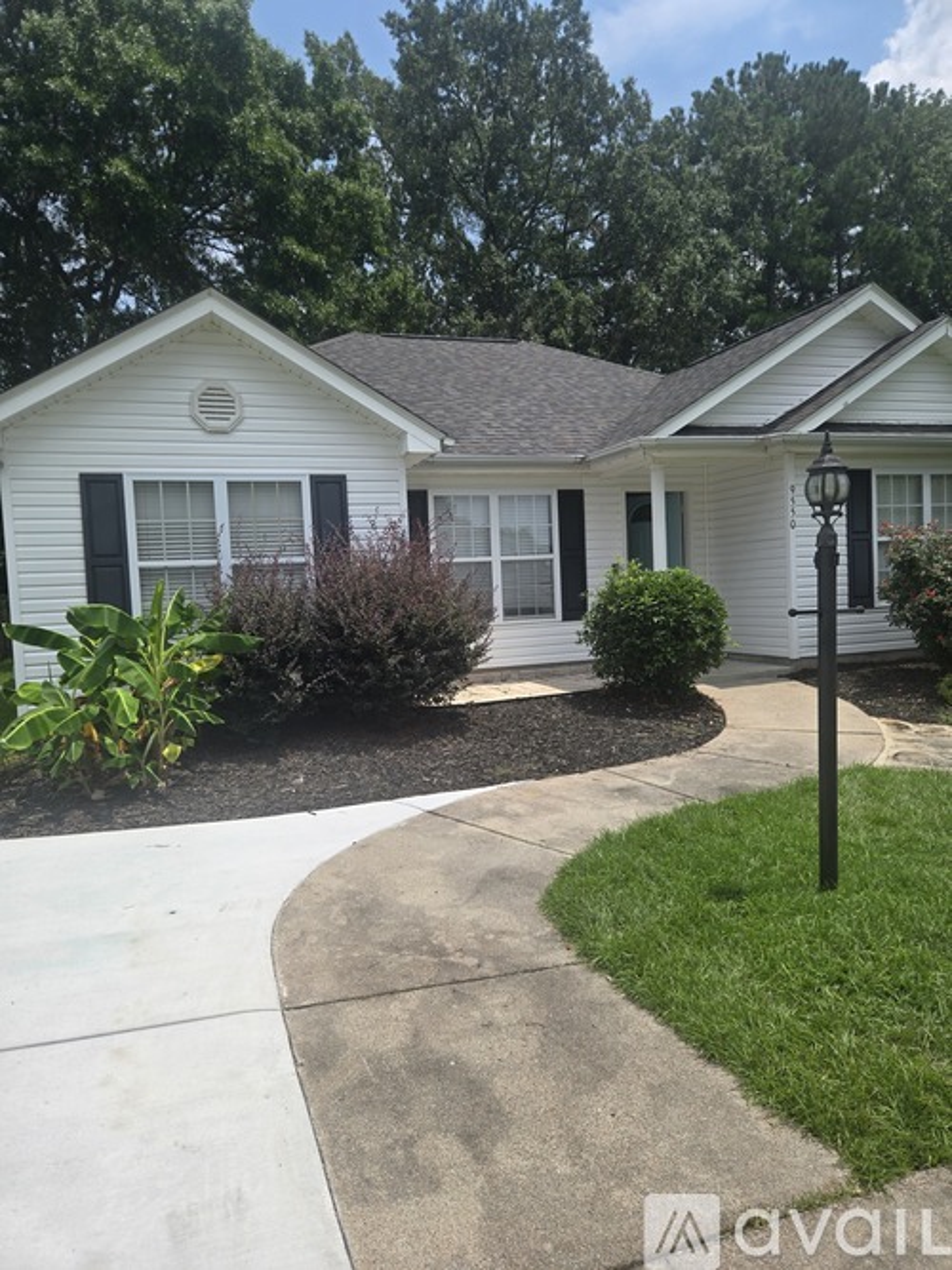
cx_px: 476
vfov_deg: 73.9
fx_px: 844
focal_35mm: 23
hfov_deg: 58.9
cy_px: 635
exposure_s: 1/2874
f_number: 1.8
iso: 25
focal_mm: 5.4
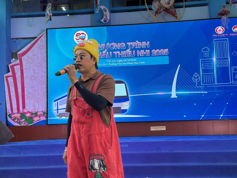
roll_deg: +1.4
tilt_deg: +6.5
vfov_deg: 30.3
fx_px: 329
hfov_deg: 39.7
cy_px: 89
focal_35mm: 48
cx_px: 118
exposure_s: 1/169
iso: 64
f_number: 1.78
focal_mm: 6.86
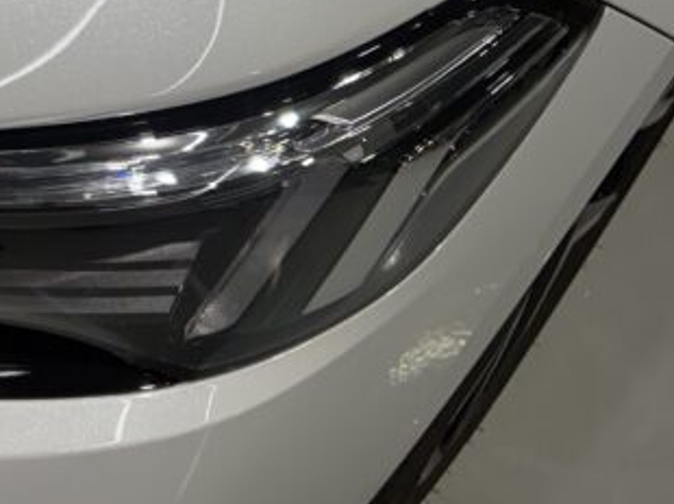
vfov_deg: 16.2
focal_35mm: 86
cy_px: -169
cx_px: -230
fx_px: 1673
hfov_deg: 20.6
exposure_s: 1/475
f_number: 1.6
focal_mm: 5.96
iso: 50
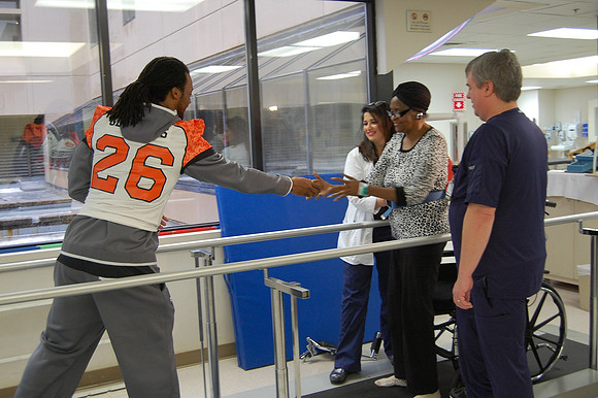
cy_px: 199
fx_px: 647
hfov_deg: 49.6
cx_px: 299
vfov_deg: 34.2
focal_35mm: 39
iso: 800
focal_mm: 26
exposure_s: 1/50
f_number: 4.2
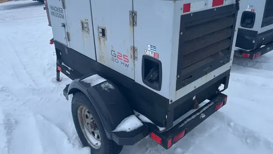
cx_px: 138
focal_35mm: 29
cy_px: 60
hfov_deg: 66.1
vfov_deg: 40.0
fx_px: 210
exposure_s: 1/100
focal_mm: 5.1
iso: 40
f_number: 1.6
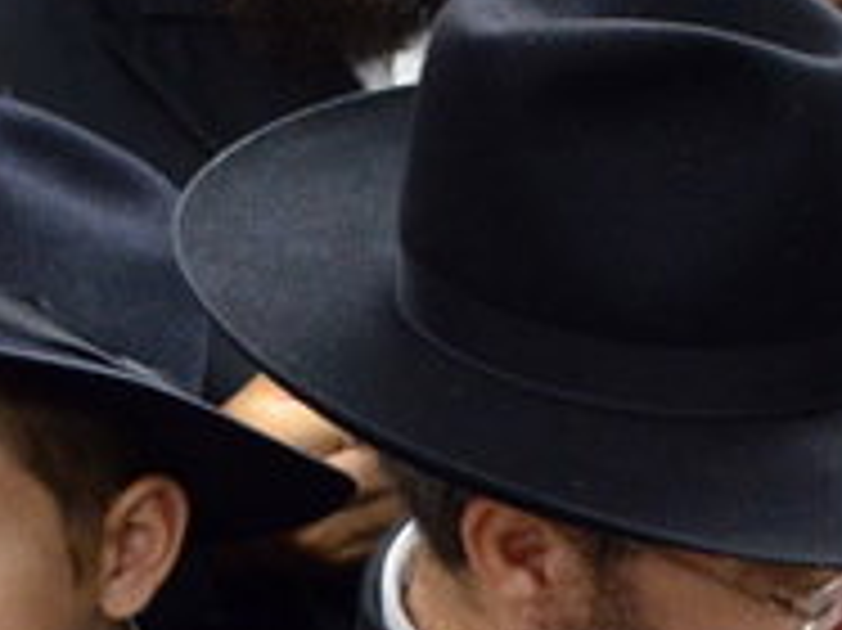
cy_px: 306
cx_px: 1171
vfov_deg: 6.9
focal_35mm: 216
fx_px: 5252
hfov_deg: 9.0
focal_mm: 35
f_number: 3.5
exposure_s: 1/125
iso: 2000
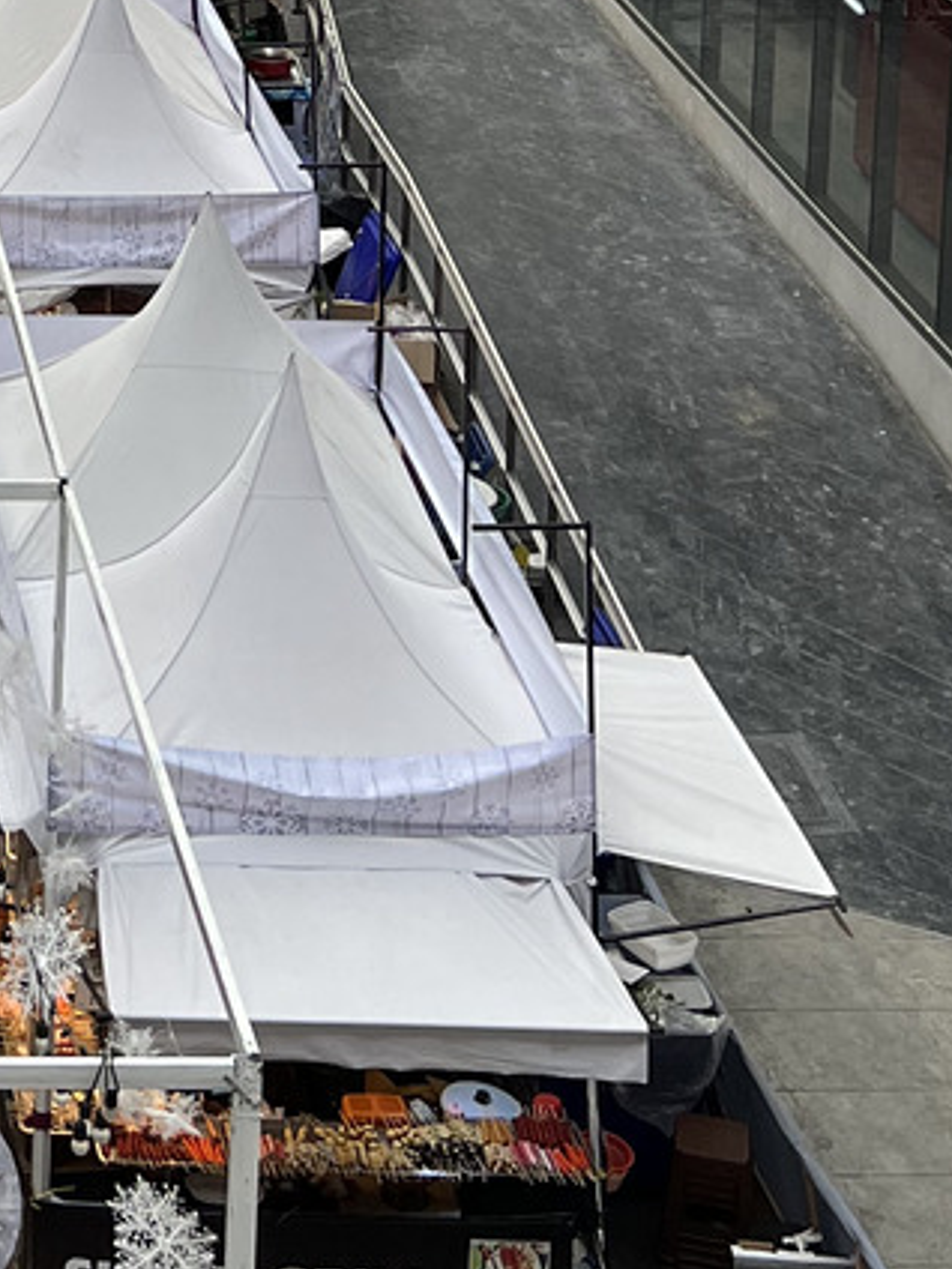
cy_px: -494
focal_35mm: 98
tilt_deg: -9.1
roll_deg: +0.4
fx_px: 3594
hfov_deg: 14.2
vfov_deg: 18.3
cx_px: -440
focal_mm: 5.7
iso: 50
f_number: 1.5
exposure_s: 1/733
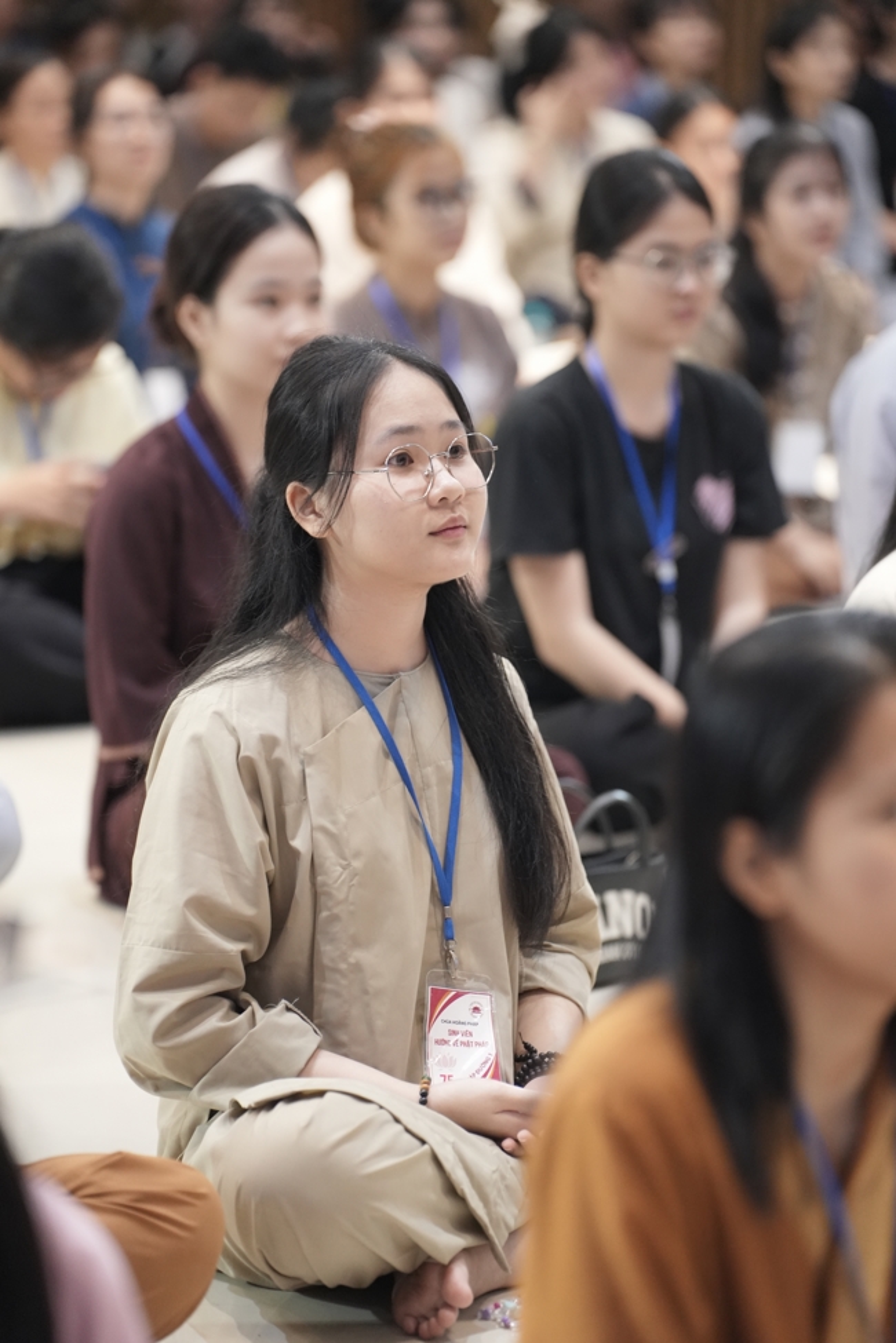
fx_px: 5600
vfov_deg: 13.7
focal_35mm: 150
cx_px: 448
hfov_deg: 9.1
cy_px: 672
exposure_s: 1/200
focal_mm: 150
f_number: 2.8
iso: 4000
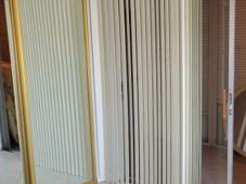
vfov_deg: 26.5
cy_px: 111
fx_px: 391
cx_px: 181
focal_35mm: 55
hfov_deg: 34.3
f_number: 1.8
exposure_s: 1/119
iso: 160
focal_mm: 5.4
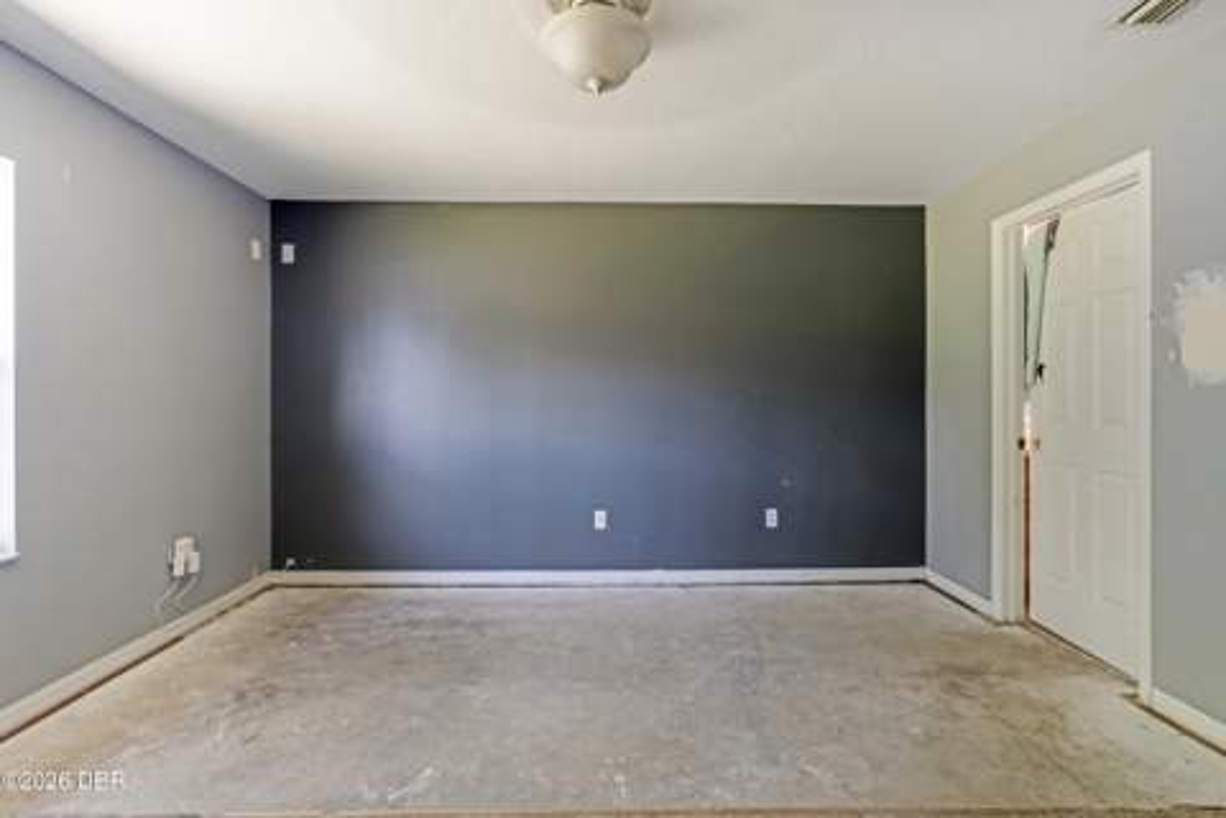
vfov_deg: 72.1
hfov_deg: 95.0
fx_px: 562
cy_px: 409
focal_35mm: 16
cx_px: 613
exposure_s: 1/50
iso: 250
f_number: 9
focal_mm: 11
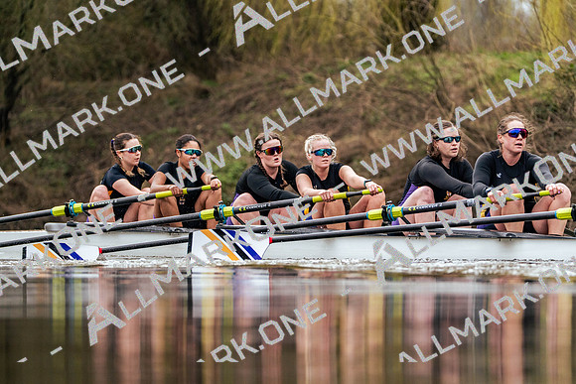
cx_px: 288
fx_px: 5841
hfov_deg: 5.6
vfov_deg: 3.8
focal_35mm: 365
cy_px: 192
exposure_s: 1/2000
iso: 2000
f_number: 6.3
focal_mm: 365
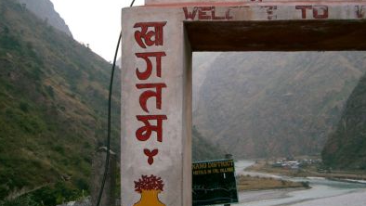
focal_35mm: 46
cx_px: 189
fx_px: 447
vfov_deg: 26.0
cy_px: 85
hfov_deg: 44.6
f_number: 2.8
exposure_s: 1/250
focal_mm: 8
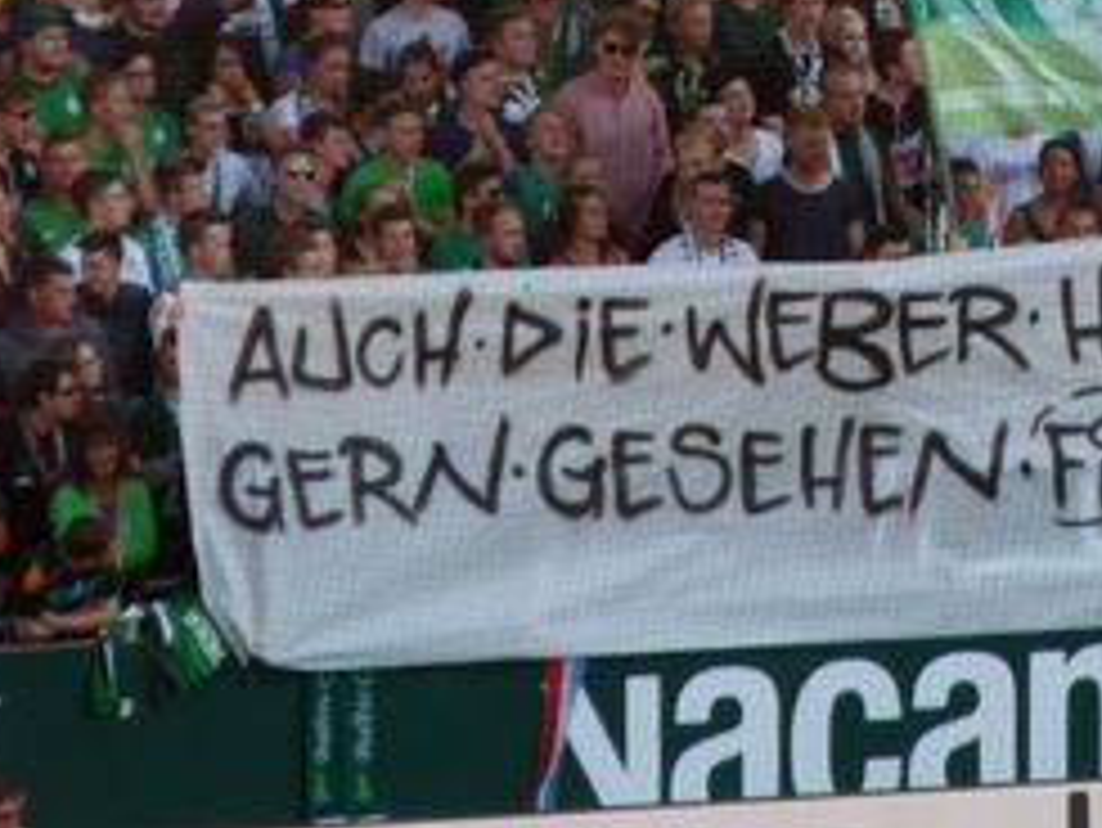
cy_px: -7
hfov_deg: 1.8
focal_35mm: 1130
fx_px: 35991
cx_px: 994
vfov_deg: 1.3
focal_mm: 86.4
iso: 200
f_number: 4.4
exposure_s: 1/320
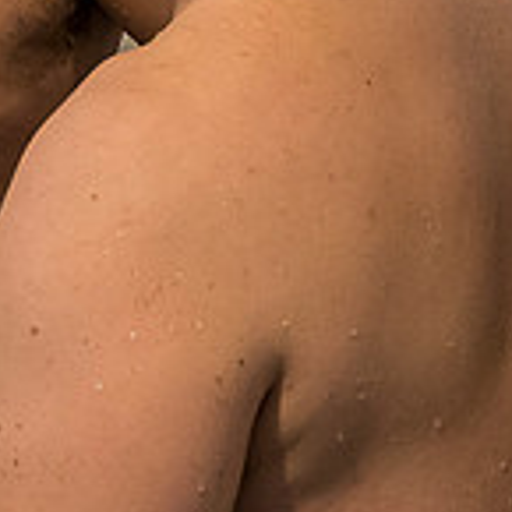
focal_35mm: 151
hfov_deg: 10.9
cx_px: -369
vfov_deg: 11.2
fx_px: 2527
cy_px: -208
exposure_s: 1/250
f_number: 5
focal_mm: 16
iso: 3200
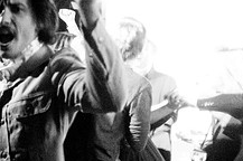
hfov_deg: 22.7
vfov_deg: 17.0
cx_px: -71
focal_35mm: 80
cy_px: 68
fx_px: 539
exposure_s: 1/25
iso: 1250
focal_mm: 20
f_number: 2.8
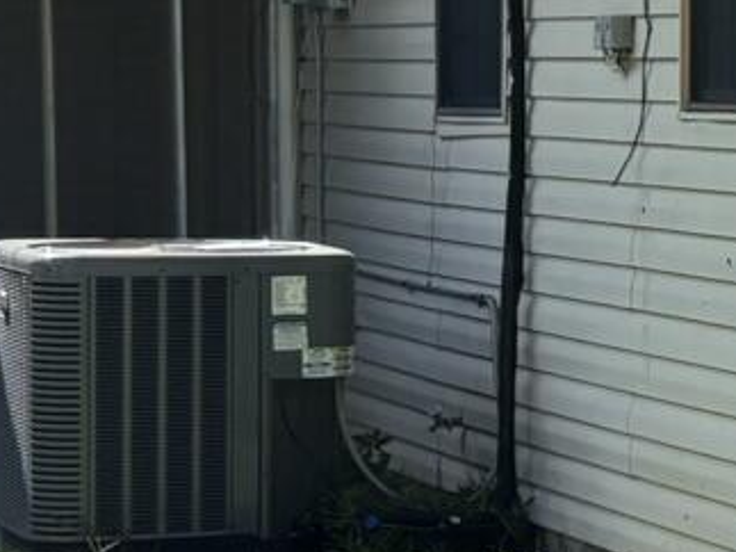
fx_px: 3507
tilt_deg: -1.5
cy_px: 308
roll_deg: -0.4
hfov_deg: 9.9
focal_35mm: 165
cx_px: 1973
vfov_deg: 9.0
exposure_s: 1/1328
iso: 50
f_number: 1.6
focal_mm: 5.96
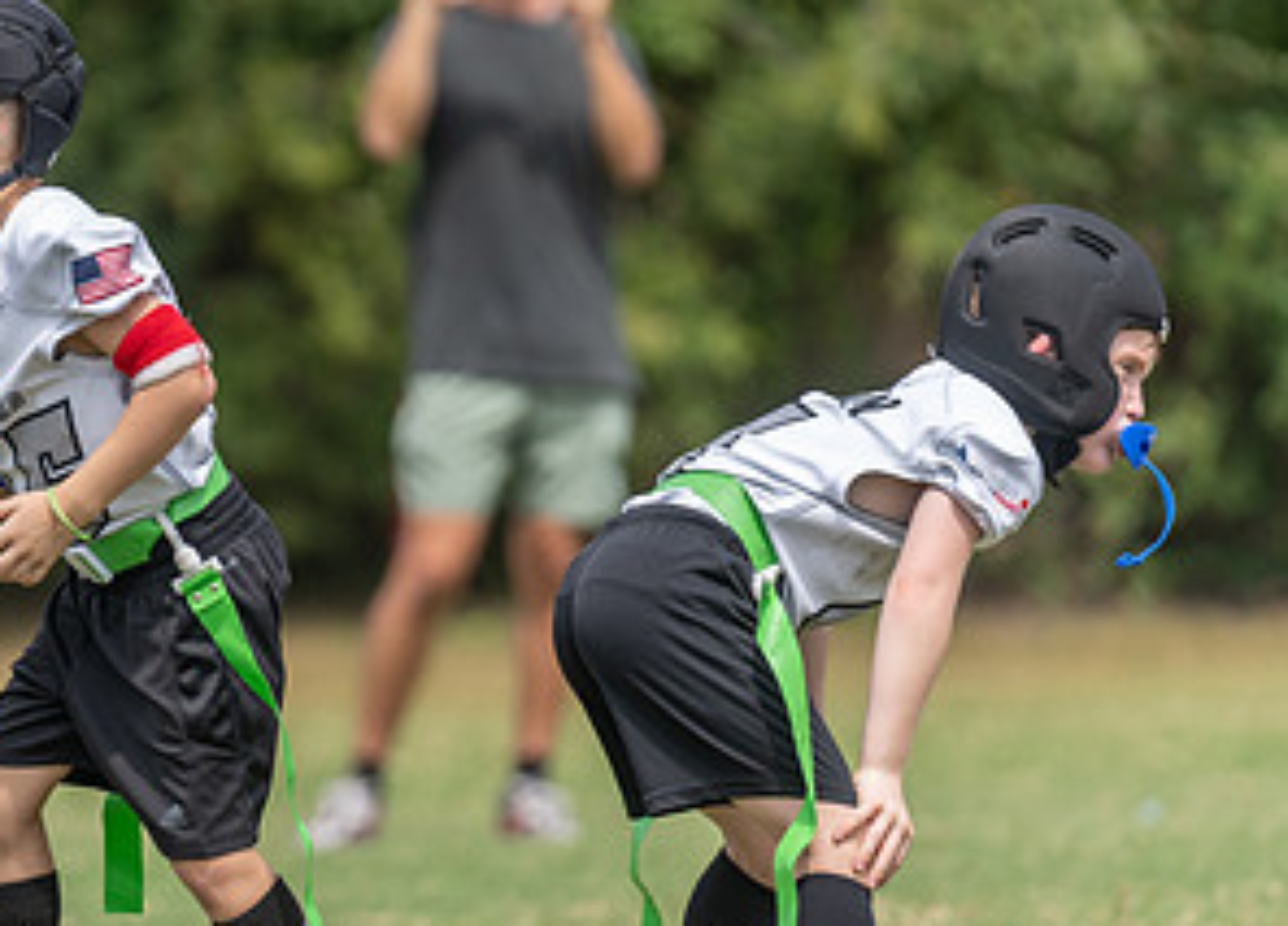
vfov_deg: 3.1
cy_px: 503
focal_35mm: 461
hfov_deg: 4.4
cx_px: -44
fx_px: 16906
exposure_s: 1/1600
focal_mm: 200
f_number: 2.8
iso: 100
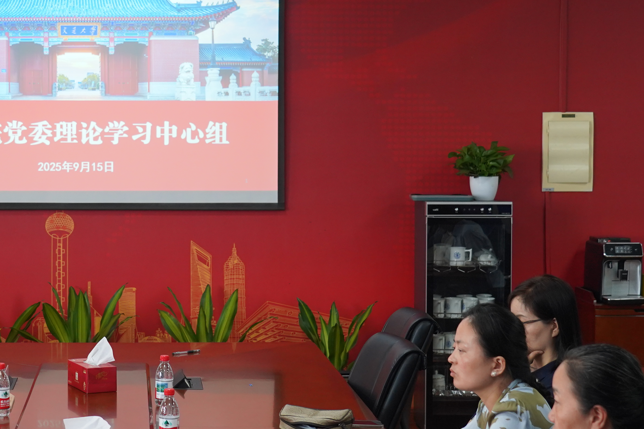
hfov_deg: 25.1
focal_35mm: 80
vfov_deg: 17.1
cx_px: 174
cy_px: 179
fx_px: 1431
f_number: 4
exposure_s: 1/160
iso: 1250
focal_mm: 37
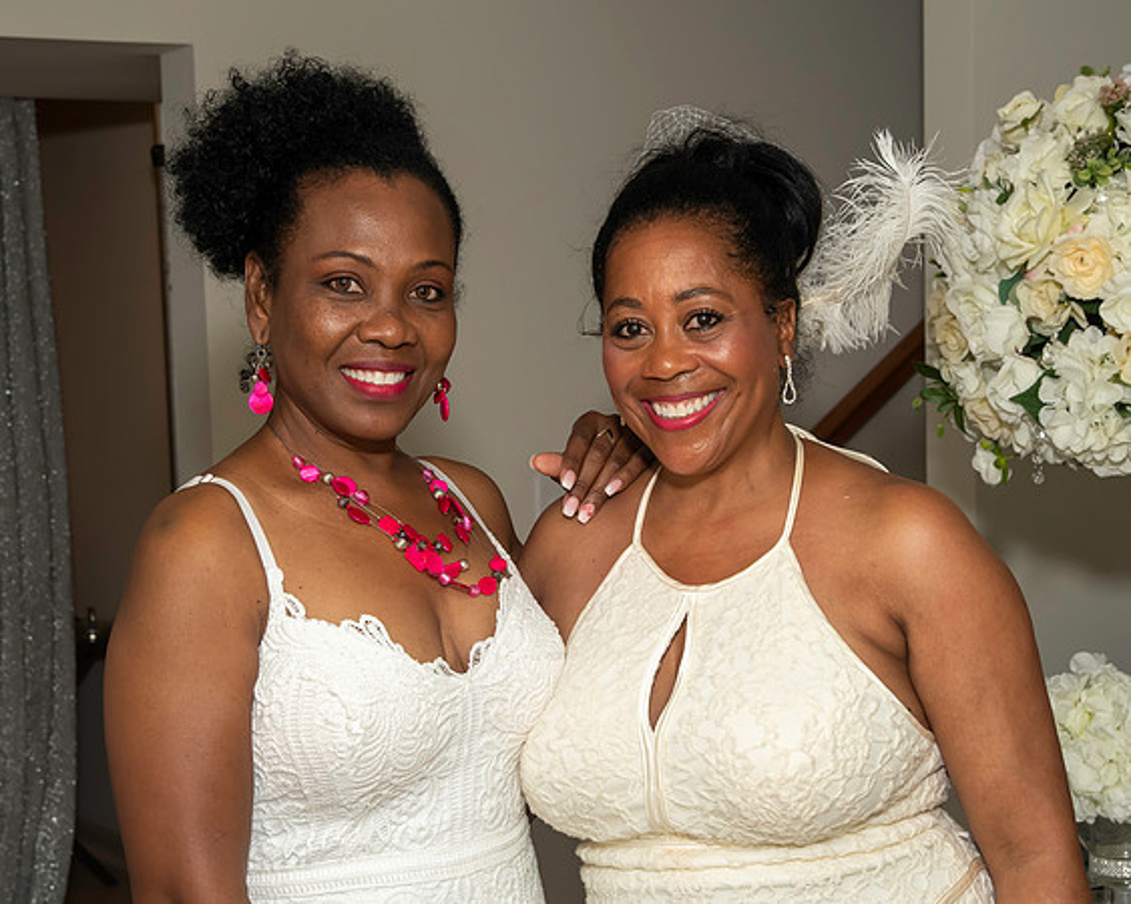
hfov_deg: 27.9
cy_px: 505
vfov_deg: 22.4
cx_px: 560
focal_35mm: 68
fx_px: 2279
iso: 400
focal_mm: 32
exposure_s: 1/250
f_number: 5.6
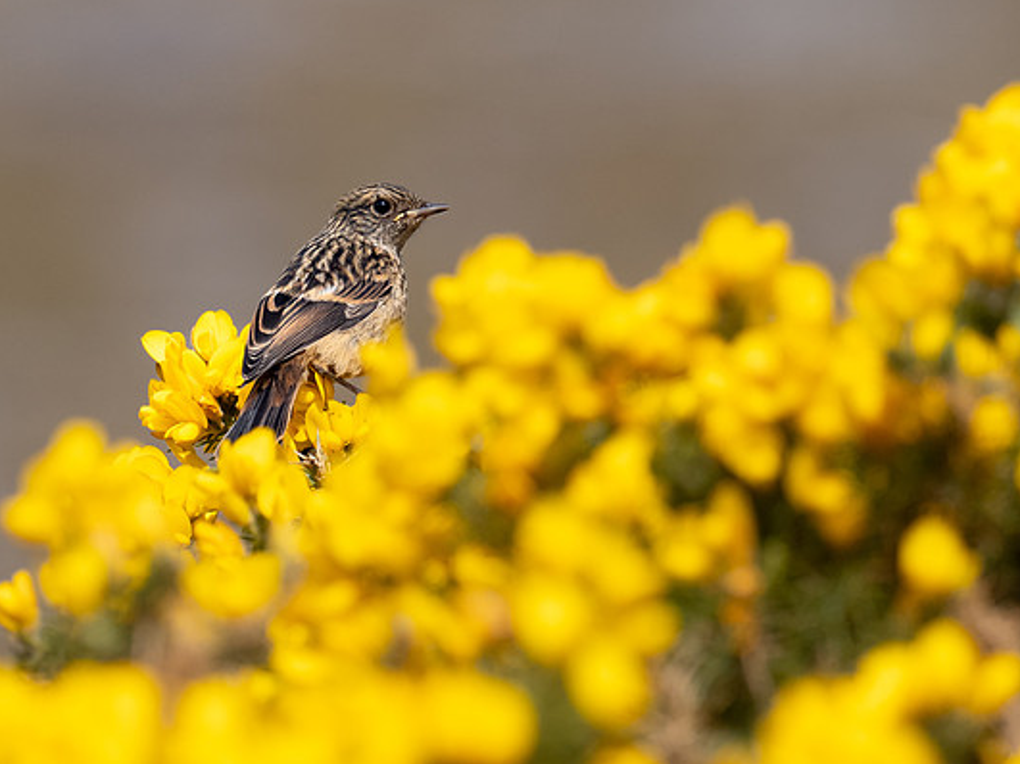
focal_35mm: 1081
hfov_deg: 1.8
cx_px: 376
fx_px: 31846
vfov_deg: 1.4
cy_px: 277
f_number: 5.6
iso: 200
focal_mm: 300
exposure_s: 1/1250
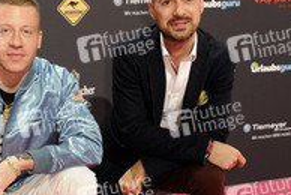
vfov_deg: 15.5
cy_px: 158
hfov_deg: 22.9
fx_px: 712
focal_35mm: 88
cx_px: 75
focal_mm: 38
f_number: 6.3
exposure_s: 1/160
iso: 2500
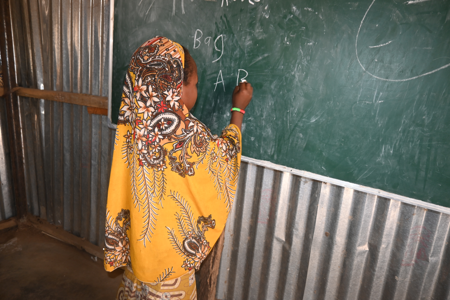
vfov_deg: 53.1
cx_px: 225
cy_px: 150
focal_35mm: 24
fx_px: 300
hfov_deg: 73.7
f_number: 3.5
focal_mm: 16
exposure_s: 1/60
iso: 280
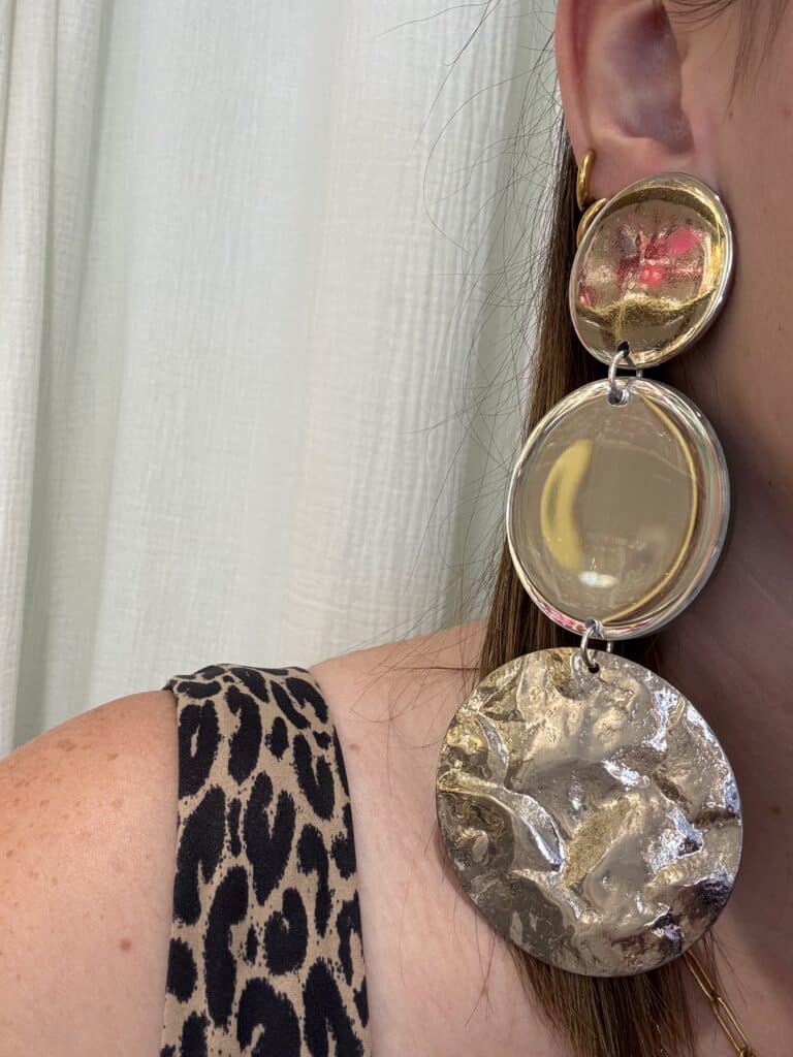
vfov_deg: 60.0
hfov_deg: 46.8
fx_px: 916
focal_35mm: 30
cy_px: 528
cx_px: 396
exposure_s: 1/100
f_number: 1.9
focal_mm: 2.69
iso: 64
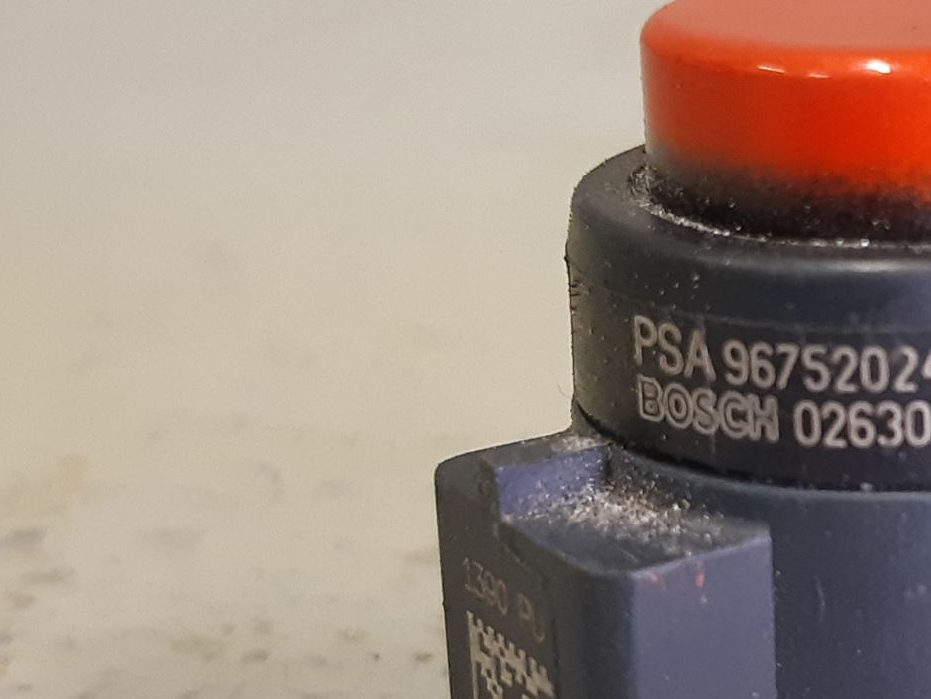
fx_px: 1533
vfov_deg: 25.7
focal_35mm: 57
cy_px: 367
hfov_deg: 31.6
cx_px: 899
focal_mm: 3.93
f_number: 1.7
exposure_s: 1/50
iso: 200
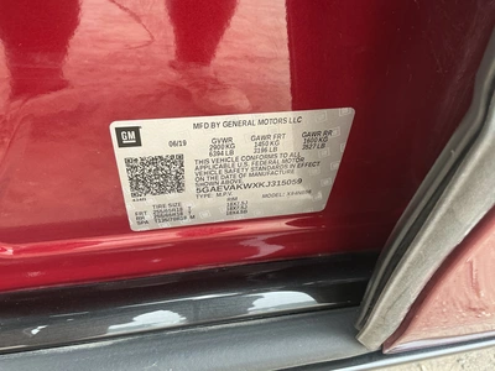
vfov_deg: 49.7
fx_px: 400
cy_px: 186
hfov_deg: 63.4
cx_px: 248
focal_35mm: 28
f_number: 1.8
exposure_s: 1/122
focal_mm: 3
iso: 50
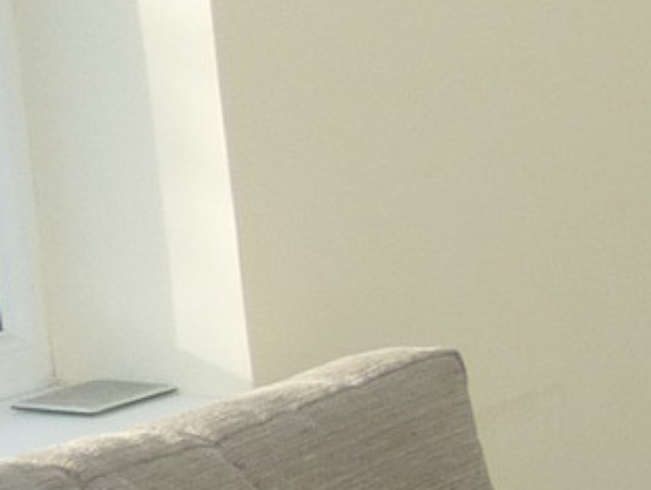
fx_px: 3105
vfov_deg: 9.0
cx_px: 1930
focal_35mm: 165
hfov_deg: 9.5
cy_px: 290
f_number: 4
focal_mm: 4.5
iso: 100
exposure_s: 1/250
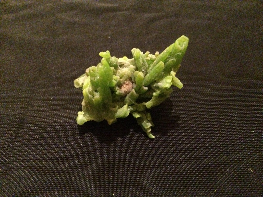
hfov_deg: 61.7
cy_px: 98
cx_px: 132
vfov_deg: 48.2
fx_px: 220
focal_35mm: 29
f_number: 2.2
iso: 2000
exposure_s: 1/15
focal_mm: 4.15
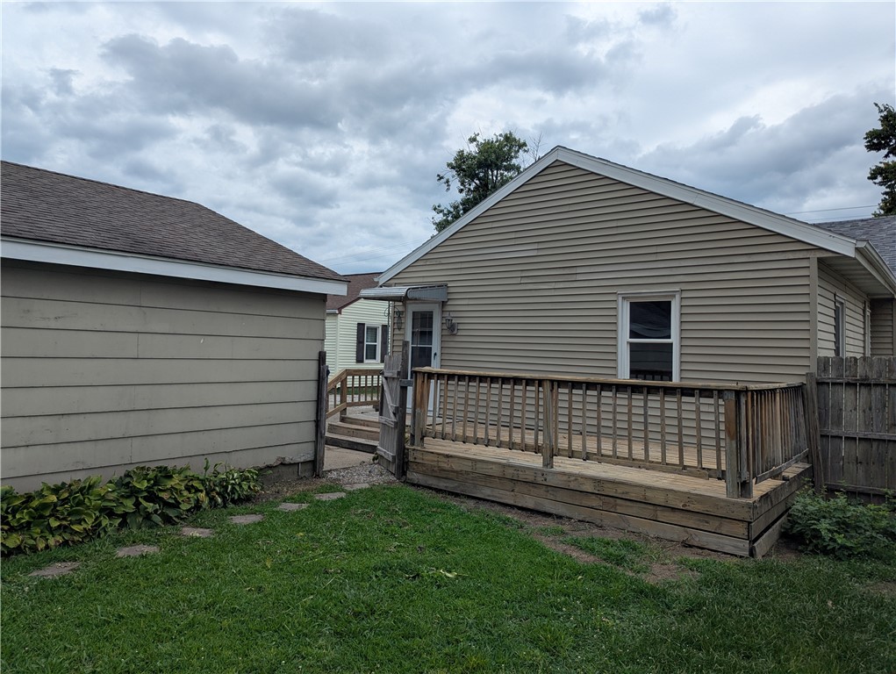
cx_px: 448
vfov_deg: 56.9
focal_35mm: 24
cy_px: 337
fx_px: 622
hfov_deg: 71.5
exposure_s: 1/1167
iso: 43
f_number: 1.85
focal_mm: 6.81
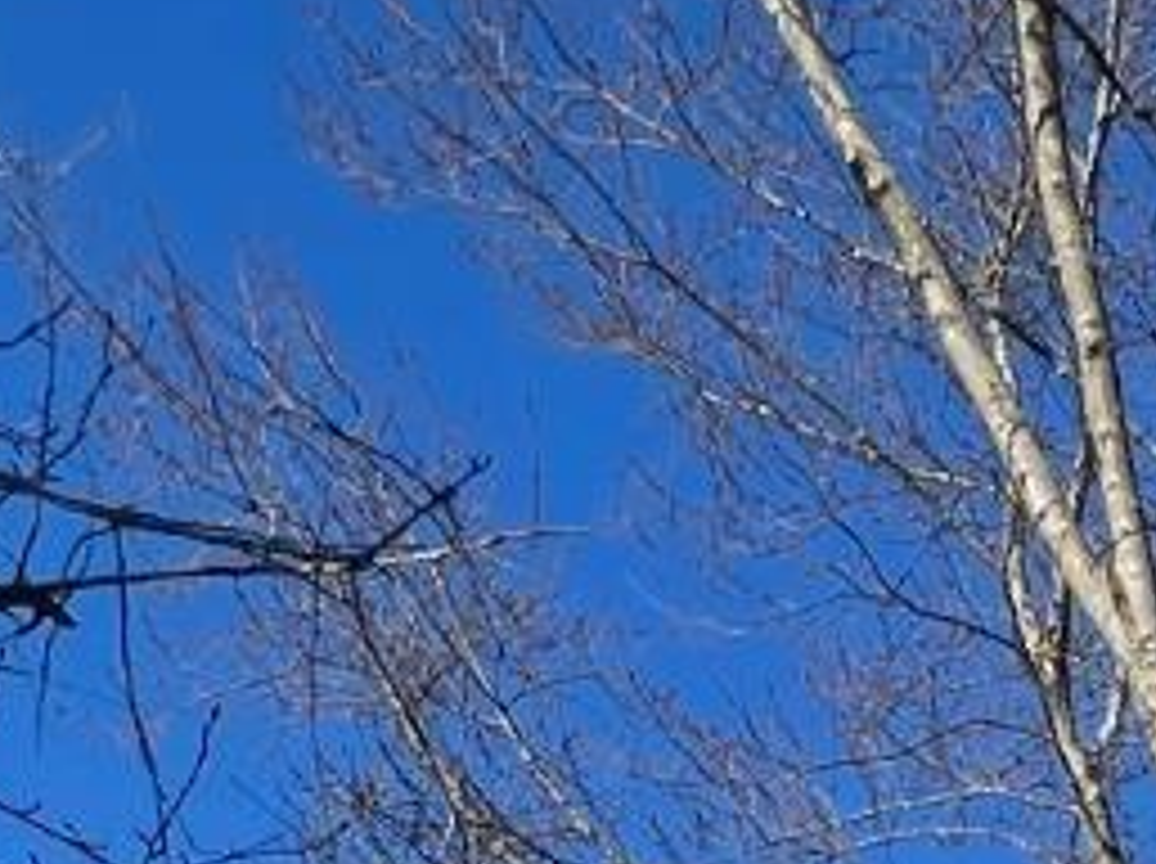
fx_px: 2534
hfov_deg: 20.7
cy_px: 2405
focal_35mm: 76
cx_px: 1876
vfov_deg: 12.2
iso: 32
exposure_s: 1/1783
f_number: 1.8
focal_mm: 1.57
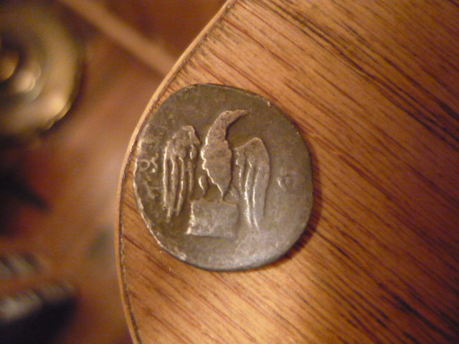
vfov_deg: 42.9
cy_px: 172
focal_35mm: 33
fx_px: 438
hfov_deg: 55.4
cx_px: 230
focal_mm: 5.5
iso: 800
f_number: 2.8
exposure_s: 1/20
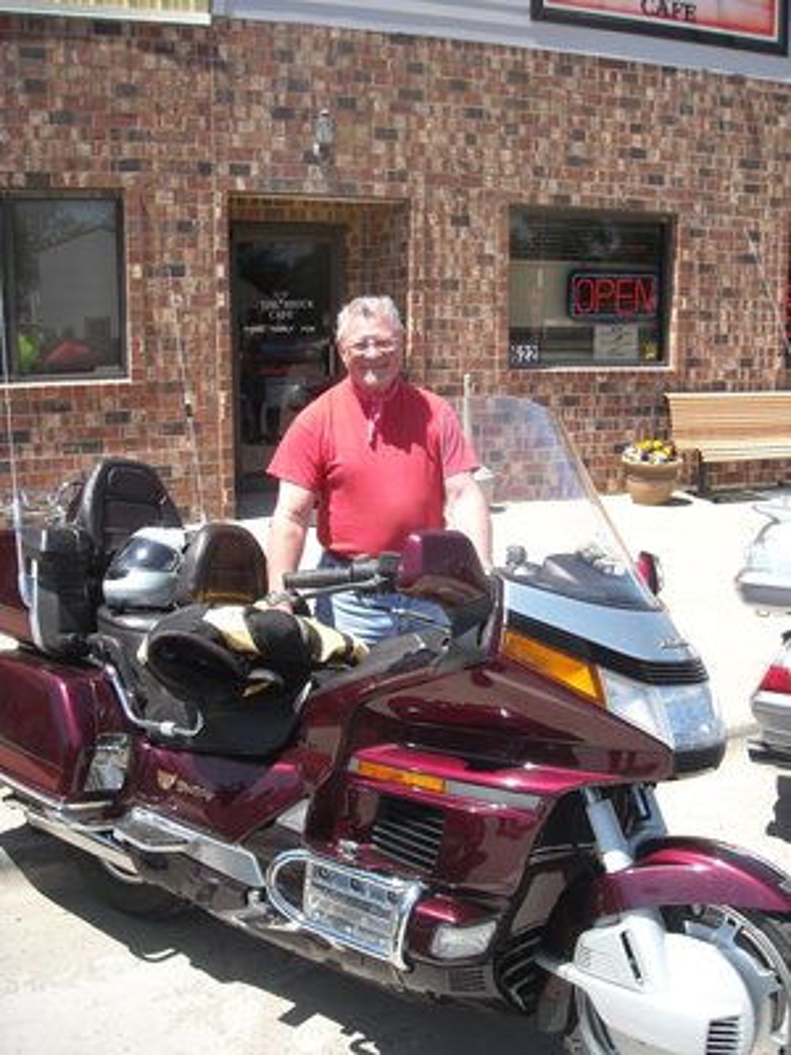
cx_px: 396
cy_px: 528
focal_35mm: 35
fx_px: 1066
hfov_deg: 40.7
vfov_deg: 52.6
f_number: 5.6
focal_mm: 5.7
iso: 113
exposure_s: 1/250
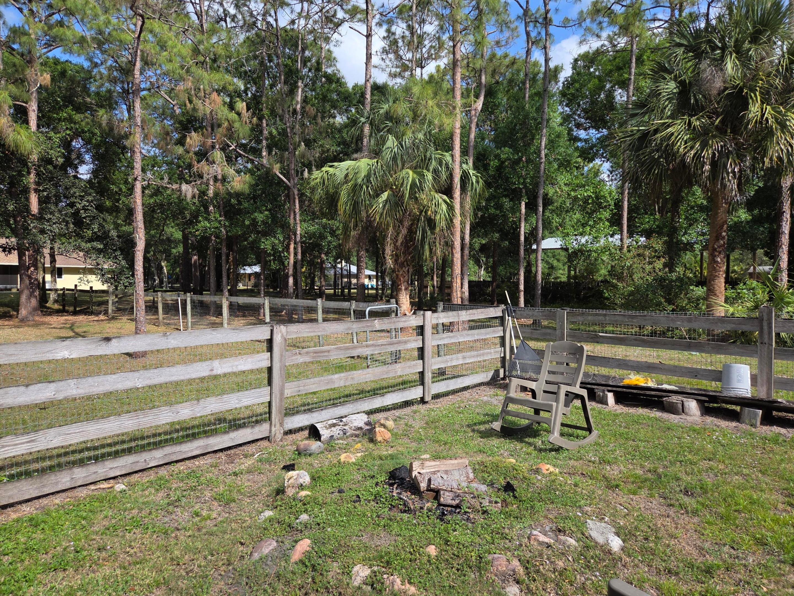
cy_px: 298
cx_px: 397
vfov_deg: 58.9
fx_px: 528
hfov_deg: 73.9
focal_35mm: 23
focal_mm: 5.4
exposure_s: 1/3569
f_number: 1.8
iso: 80
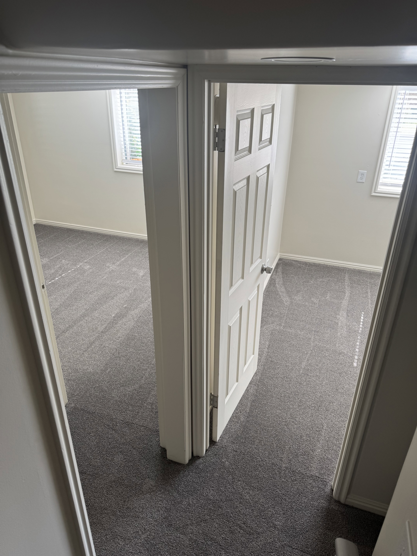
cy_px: 278
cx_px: 208
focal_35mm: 24
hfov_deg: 56.8
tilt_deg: -26.1
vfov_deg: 71.6
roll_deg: -1.4
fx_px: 385
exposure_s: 1/121
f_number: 1.78
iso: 80
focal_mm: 6.76
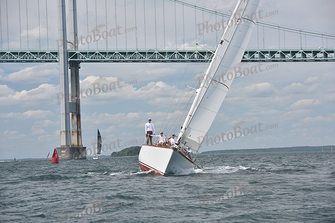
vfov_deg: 11.0
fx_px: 1163
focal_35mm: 125
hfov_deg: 16.4
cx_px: 168
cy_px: 112
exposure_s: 1/800
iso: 320
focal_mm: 125
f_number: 7.1
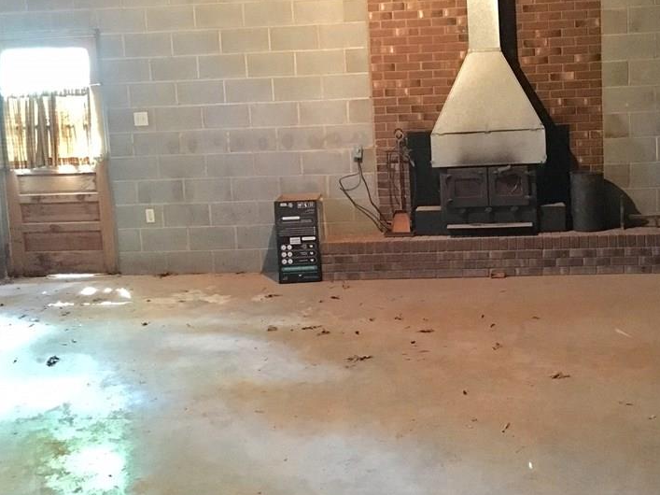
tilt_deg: -7.5
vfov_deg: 34.1
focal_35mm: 42
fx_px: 801
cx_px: 432
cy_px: 176
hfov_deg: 44.2
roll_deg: +2.6
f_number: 2.2
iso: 1250
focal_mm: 4.15
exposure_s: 1/15
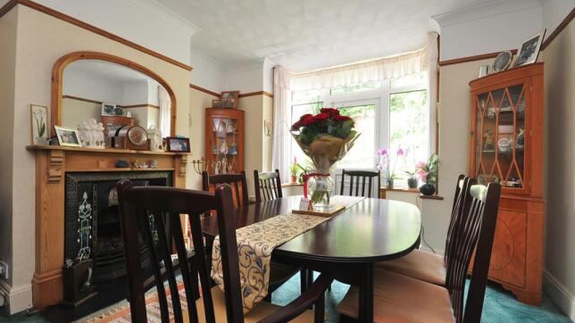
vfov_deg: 67.0
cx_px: 287
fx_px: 244
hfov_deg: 99.4
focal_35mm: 16
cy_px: 165
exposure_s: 1/3
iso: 200
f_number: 11
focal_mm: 10
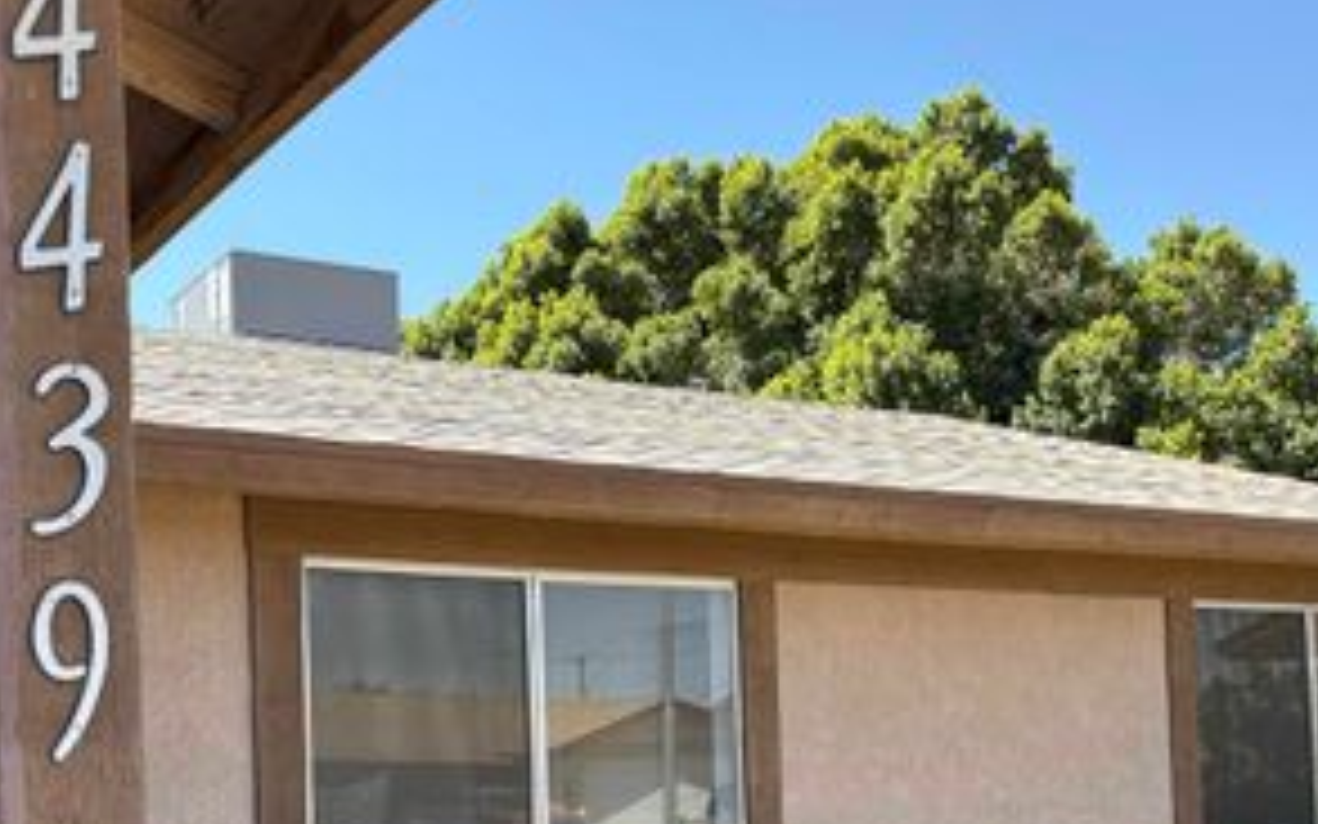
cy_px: 727
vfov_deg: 26.6
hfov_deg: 42.6
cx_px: 594
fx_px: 1688
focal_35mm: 47
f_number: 1.6
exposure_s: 1/1217
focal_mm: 5.96
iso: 50
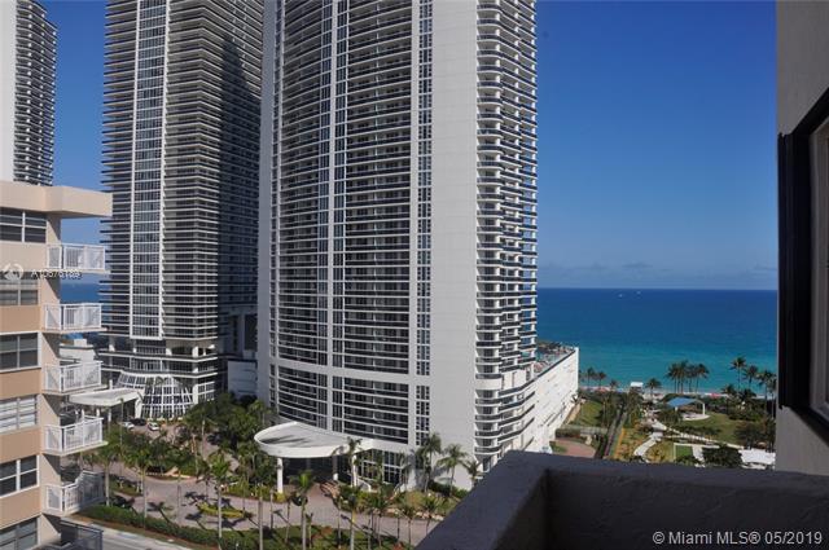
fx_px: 621
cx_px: 414
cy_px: 275
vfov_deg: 47.8
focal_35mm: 27
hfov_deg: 67.4
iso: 200
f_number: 14
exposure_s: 1/200
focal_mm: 18
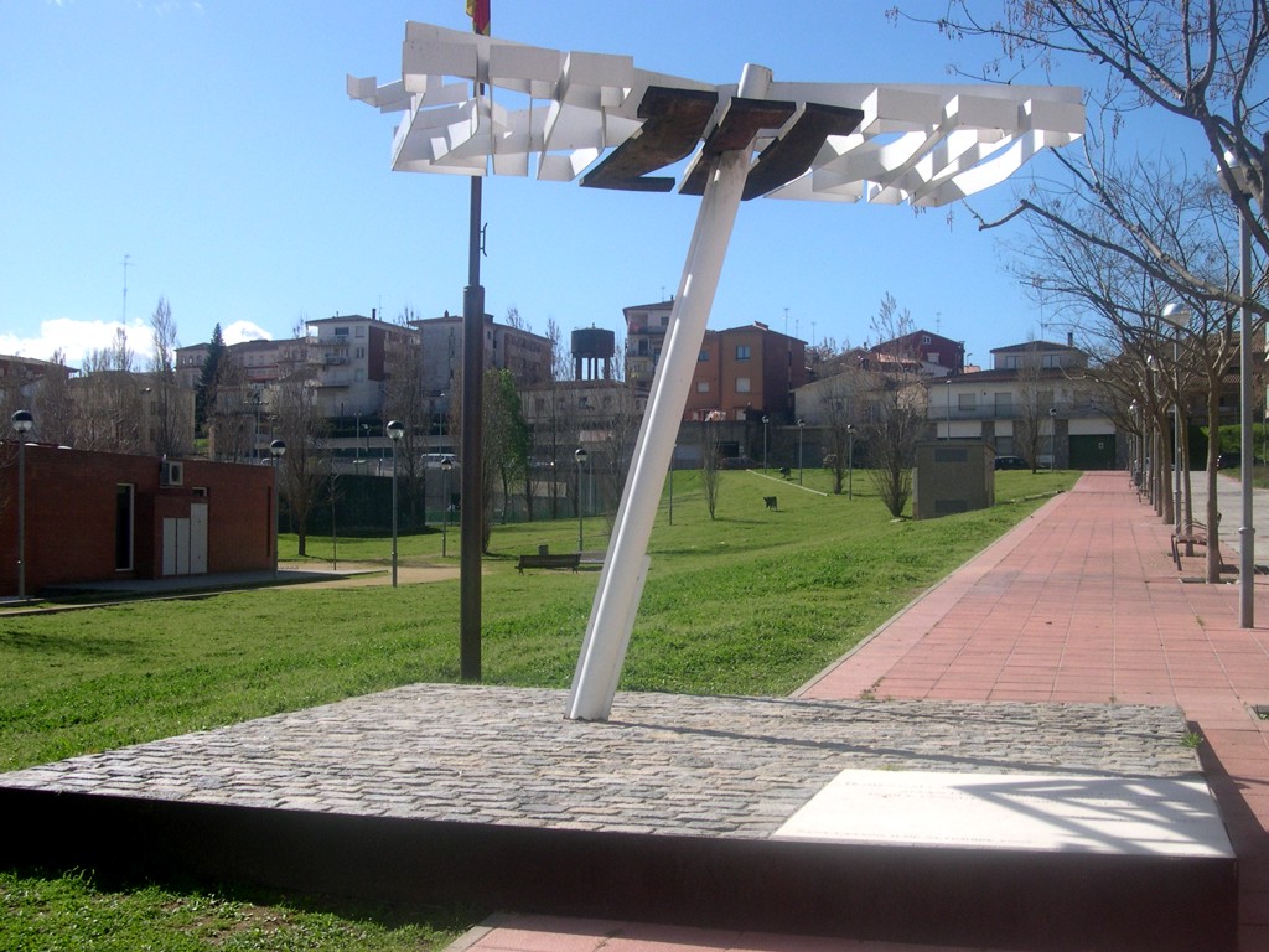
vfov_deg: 37.7
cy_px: 476
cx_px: 634
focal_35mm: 38
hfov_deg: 49.0
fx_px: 1393
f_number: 7.6
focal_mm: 8
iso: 100
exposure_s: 1/250
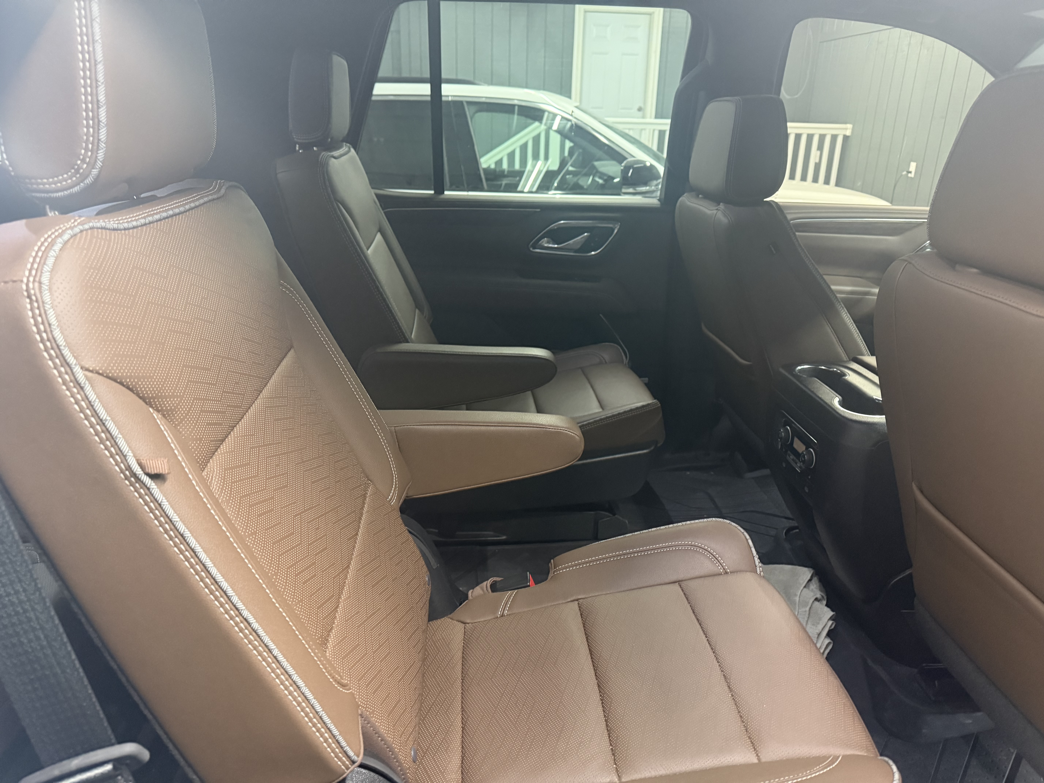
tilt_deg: -20.1
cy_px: 392
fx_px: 724
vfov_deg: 56.8
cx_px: 522
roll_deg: -1.5
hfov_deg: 71.6
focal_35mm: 24
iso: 640
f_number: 1.78
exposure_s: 1/40
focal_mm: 6.76
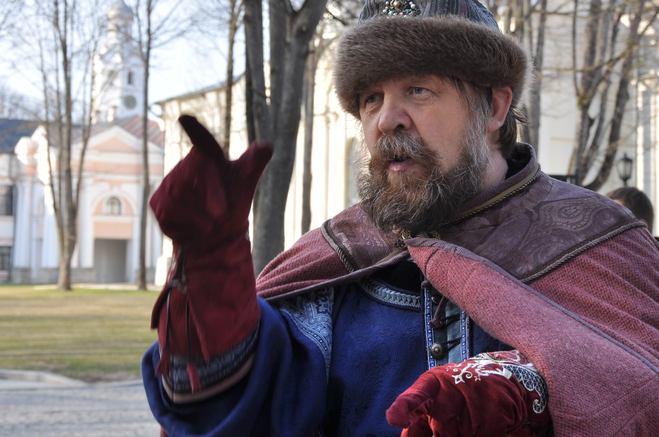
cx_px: 378
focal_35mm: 88
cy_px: 186
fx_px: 1602
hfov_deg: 23.2
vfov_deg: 15.5
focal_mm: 45
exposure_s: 1/160
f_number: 8
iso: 200
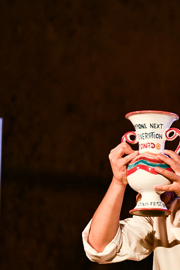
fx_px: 2347
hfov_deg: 4.3
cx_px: 338
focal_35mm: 313
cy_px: 237
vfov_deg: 6.6
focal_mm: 105
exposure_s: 1/400
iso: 400
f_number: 3.5
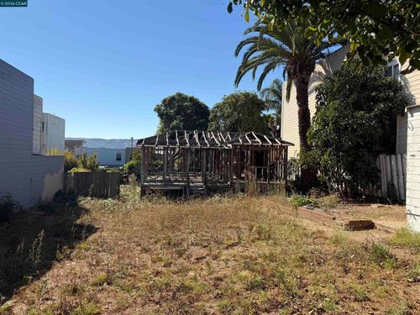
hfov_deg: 71.6
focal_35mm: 24
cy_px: 158
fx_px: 291
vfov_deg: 56.8
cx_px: 210
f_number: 1.78
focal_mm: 6.76
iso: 80
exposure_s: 1/4975
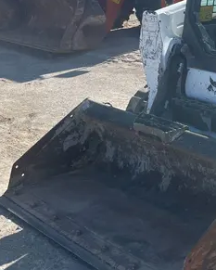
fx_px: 511
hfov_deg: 22.5
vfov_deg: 29.3
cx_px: 238
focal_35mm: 64
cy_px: 84
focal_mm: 5.1
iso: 50
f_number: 1.6
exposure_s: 1/3215
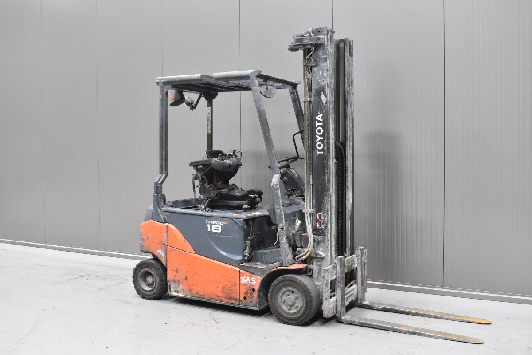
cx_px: 266
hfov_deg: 53.1
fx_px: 532
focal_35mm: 36
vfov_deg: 36.9
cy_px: 178
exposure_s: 1/20
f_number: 5.6
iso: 1600
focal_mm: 24
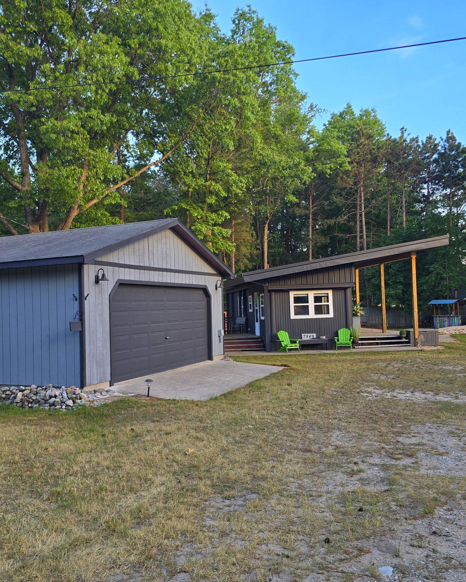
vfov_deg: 58.8
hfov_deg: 48.4
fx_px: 517
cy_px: 291
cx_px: 200
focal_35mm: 30
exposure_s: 1/180
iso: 20
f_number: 1.7
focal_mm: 6.3
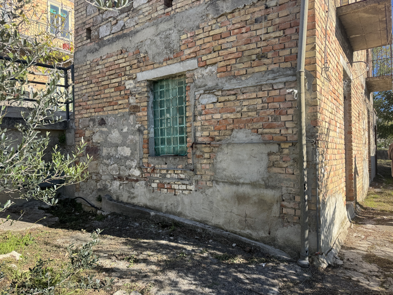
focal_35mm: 24
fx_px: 272
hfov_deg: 71.6
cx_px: 196
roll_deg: +1.1
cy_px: 148
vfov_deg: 56.8
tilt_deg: +0.6
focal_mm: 6.76
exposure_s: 1/1215
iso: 80
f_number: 1.78
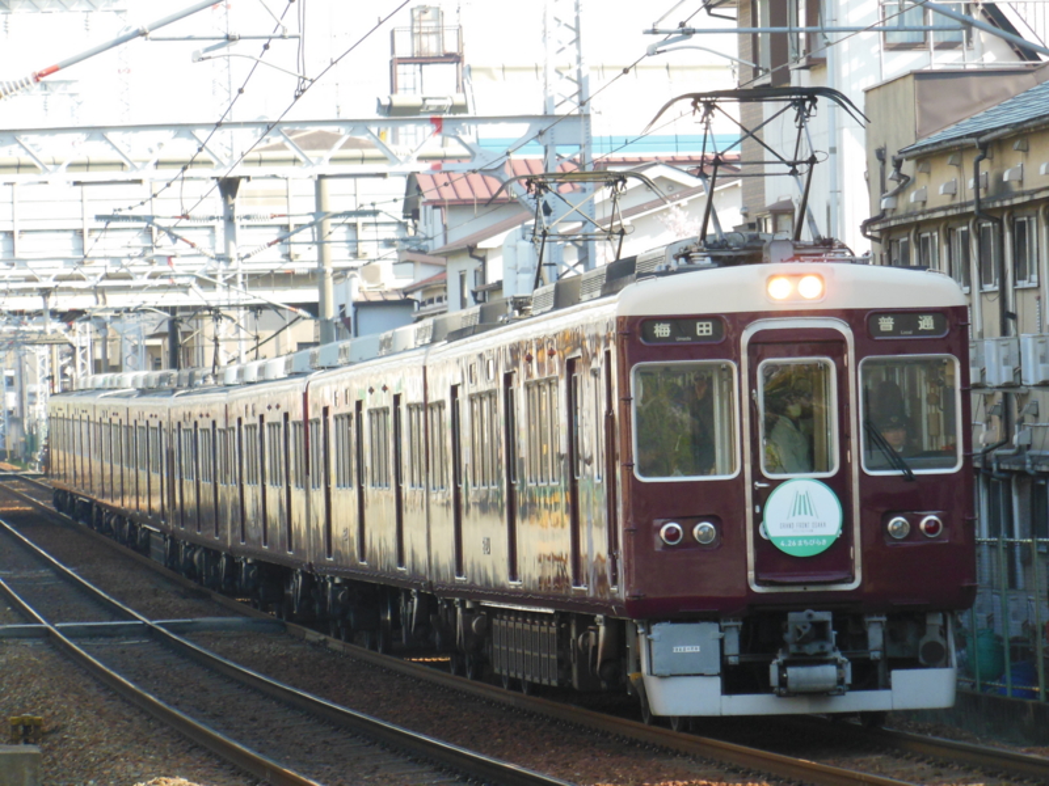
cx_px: 524
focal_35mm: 255
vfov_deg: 5.8
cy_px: 393
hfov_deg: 7.8
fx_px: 7727
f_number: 5.9
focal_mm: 45.4
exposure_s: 1/250
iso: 400
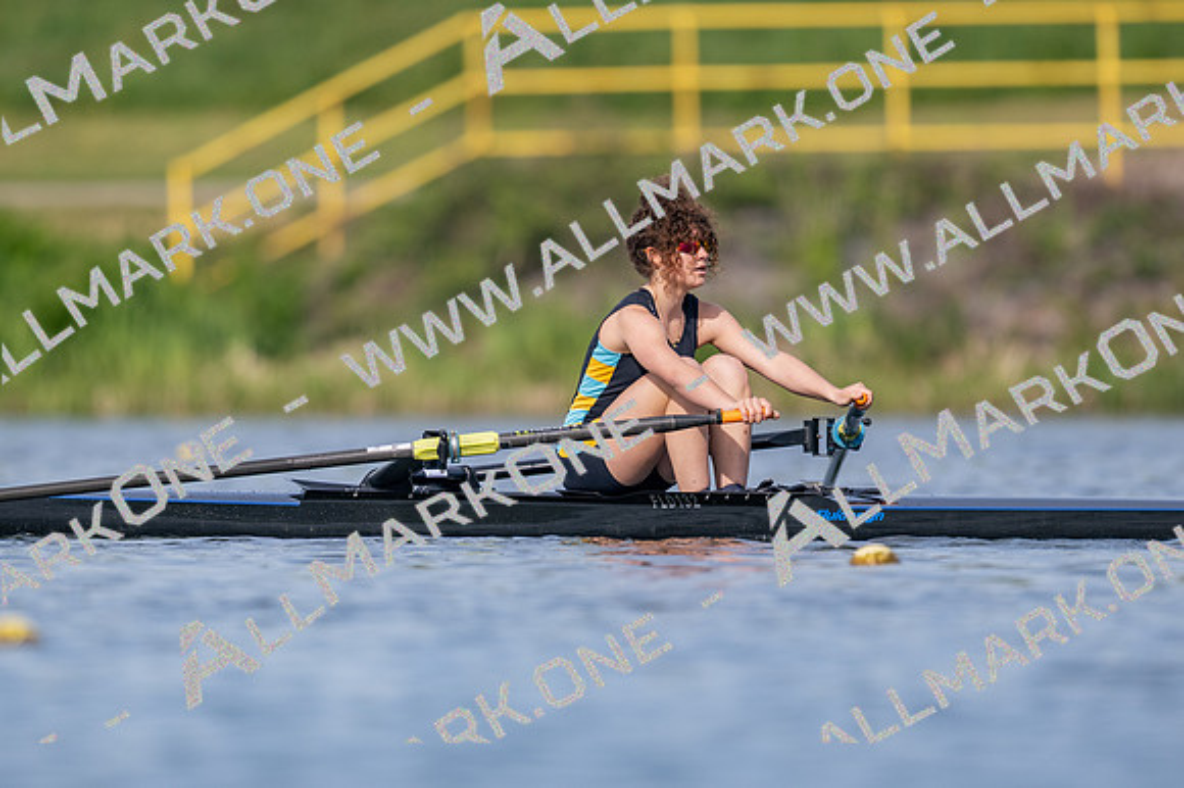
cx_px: 592
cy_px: 394
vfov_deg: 1.5
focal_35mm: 900
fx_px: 29582
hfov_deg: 2.3
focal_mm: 600
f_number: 4
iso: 280
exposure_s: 1/2500
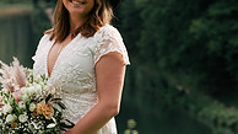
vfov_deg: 3.1
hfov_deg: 5.5
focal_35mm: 389
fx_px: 2454
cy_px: 101
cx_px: 66
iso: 500
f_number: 10
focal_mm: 160
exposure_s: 1/250
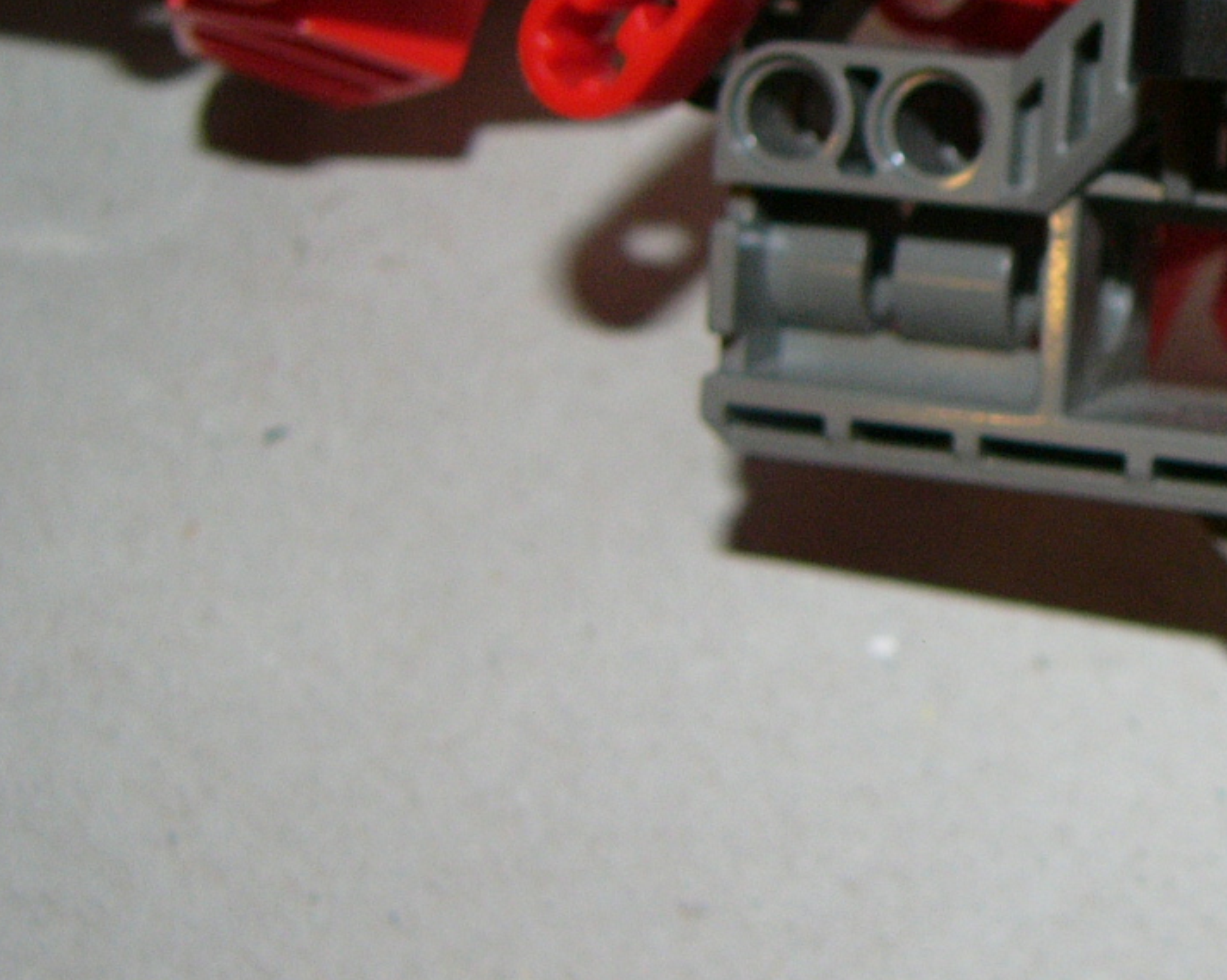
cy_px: 270
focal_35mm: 79
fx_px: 2868
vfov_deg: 19.3
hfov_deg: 22.7
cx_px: 1370
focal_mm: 6
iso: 100
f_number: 2.8
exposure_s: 1/60
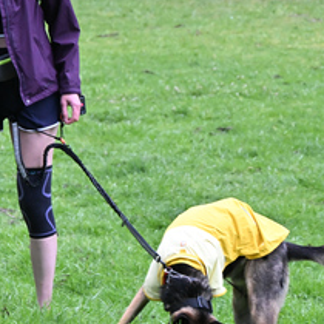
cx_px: 77
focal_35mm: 378
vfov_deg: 4.6
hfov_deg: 4.6
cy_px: 115
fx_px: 4003
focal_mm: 170
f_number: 8
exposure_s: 1/125
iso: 4000
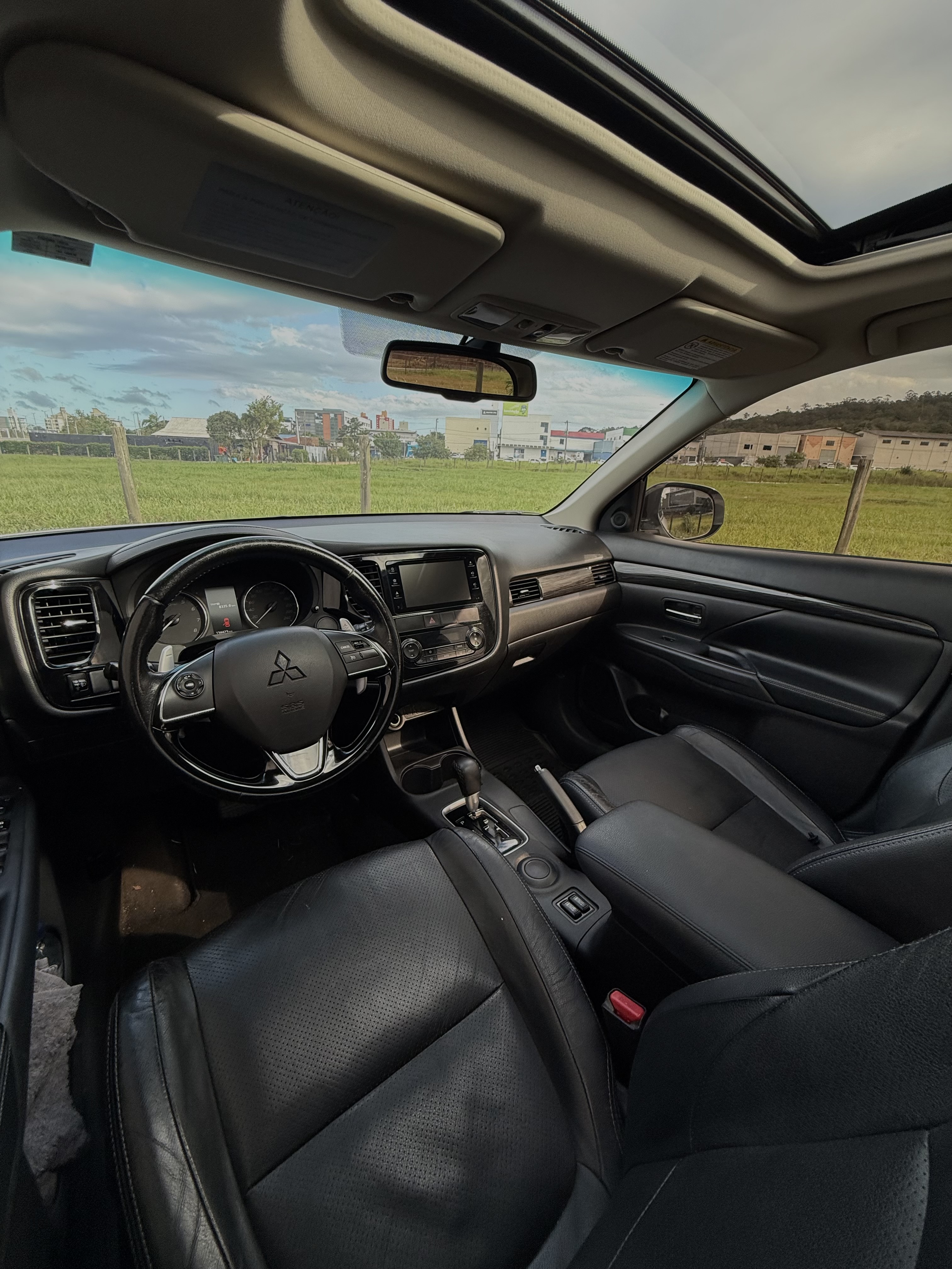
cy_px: 634
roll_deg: -2.9
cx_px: 476
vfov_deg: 102.1
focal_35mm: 14
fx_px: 513
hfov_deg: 85.7
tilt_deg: -19.0
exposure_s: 1/99
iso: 80
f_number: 2.2
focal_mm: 2.22
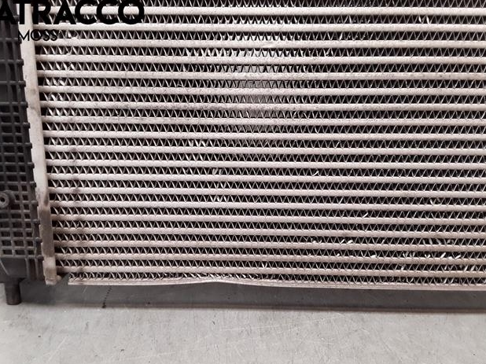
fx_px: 407
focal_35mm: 29
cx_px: 245
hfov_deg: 61.7
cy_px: 186
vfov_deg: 48.2
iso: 64
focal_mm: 2.91
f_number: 1.9
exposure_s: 1/50
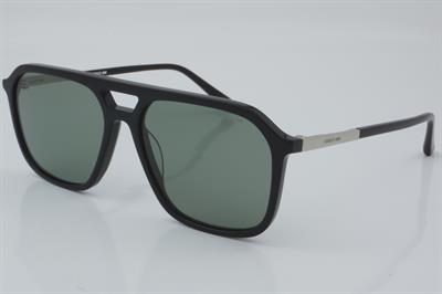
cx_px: 221
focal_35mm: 75
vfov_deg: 18.2
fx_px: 920
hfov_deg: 27.0
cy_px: 147
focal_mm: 50
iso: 100
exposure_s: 1/3
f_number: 32
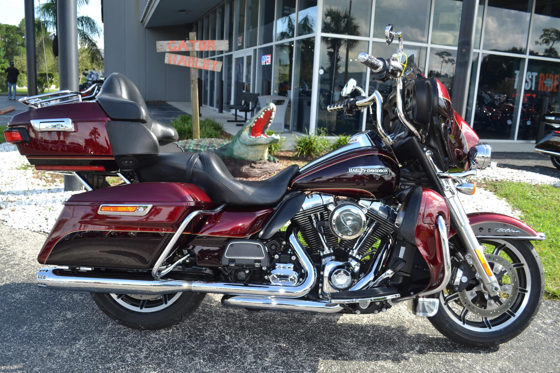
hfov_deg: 67.4
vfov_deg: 47.9
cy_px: 186
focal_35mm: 27
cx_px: 280
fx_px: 420
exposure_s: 1/200
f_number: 4.5
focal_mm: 18
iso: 100
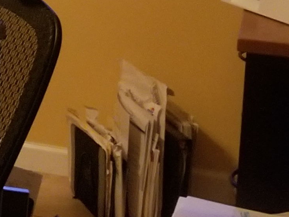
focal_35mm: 142
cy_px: -85
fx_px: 1186
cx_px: -305
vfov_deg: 10.2
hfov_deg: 12.2
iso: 500
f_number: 1.7
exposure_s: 1/10
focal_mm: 4.25
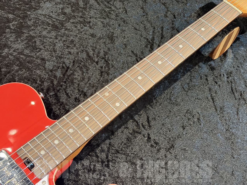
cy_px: 92
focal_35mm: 52
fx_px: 371
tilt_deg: -55.9
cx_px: 124
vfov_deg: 28.0
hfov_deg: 36.8
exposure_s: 1/40
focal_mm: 5.96
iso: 250
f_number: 1.6
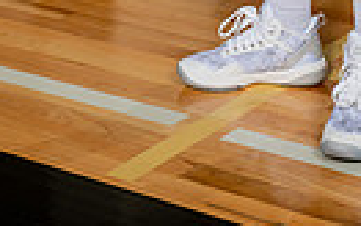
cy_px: -380
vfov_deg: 8.3
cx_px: 231
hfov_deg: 14.9
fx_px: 1378
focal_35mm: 140
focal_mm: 40
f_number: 8
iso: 250
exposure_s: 1/500
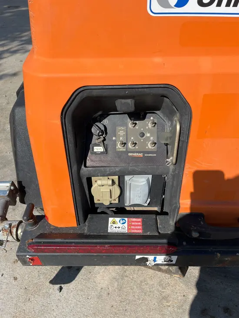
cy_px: 159
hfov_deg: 53.1
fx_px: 239
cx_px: 120
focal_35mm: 26
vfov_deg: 67.3
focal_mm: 5.1
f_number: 1.6
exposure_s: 1/4016
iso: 50
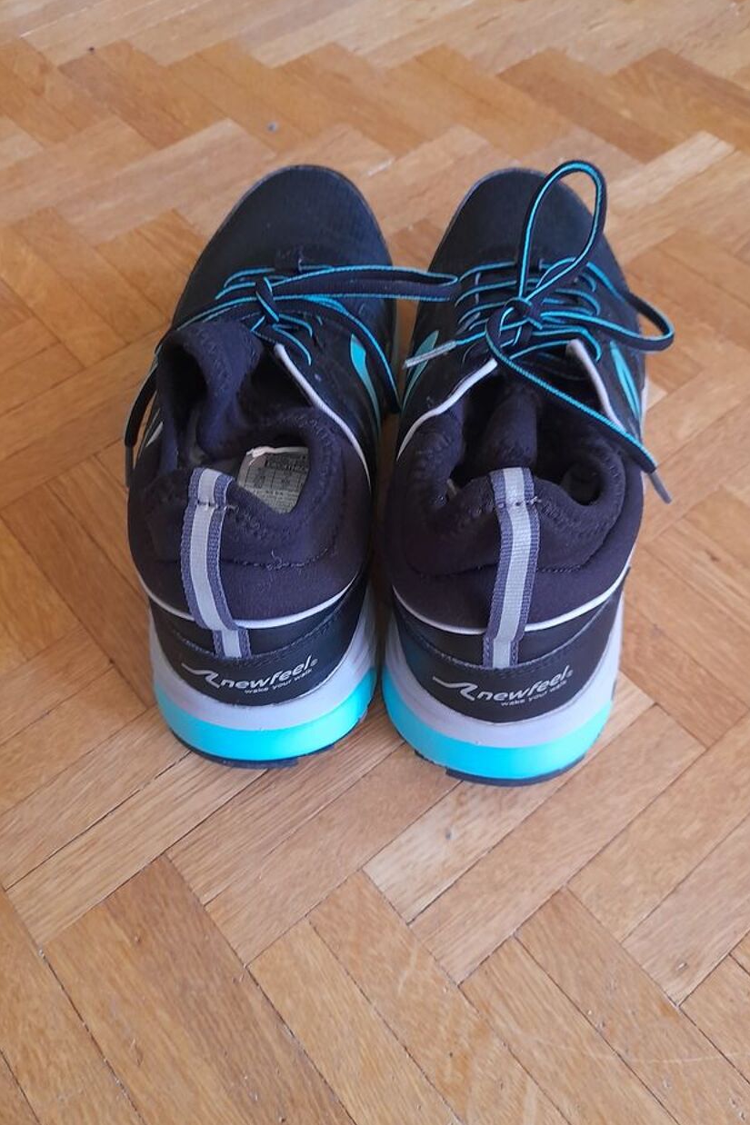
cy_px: 587
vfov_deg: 65.5
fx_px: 875
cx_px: 395
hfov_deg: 46.4
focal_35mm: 28
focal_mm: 4.6
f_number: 2
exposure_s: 1/33
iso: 320
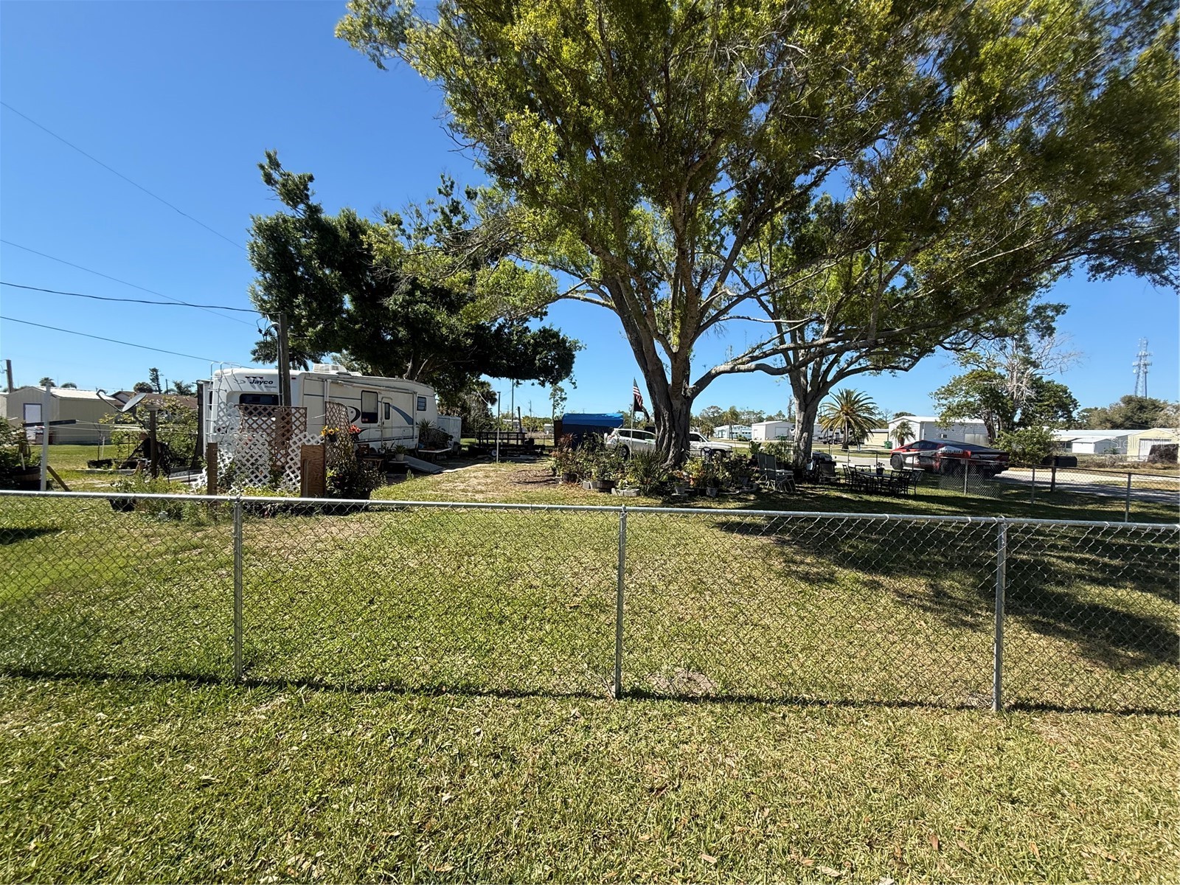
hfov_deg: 102.1
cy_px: 442
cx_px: 590
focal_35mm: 14
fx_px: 477
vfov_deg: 85.7
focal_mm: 2.22
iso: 50
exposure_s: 1/1431
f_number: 2.2
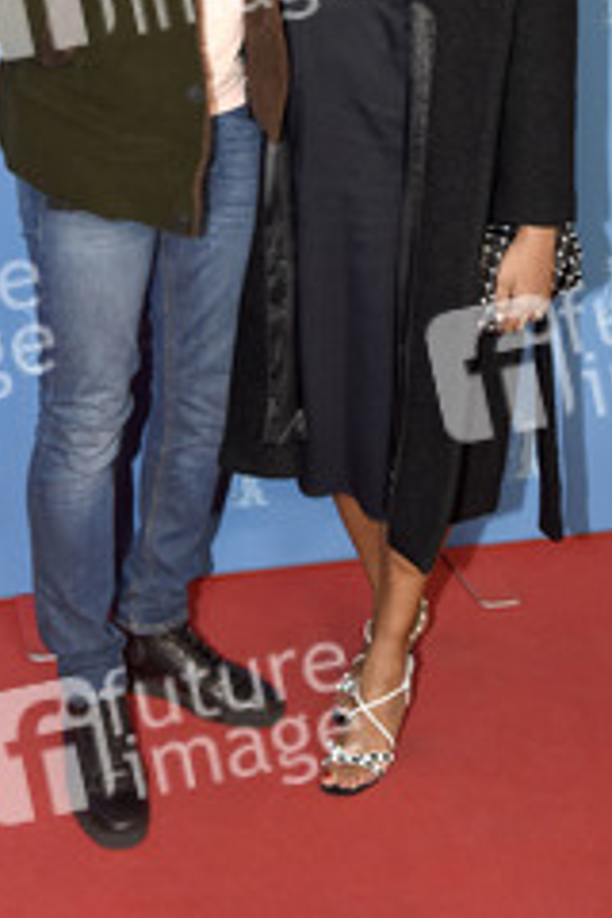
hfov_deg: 24.6
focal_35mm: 55
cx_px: 275
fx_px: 1402
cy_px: 161
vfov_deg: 34.9
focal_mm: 22
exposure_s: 1/125
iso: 1000
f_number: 5
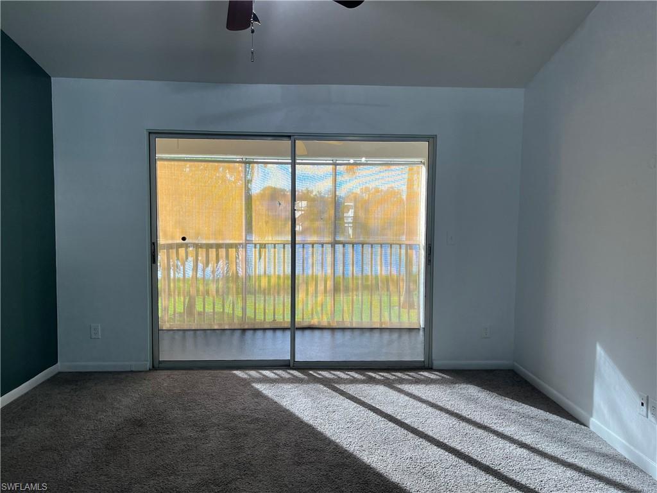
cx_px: 328
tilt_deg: -4.3
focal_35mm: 26
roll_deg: -0.6
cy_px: 246
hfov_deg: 67.3
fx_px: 493
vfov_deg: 53.1
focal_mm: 5.1
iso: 40
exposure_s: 1/120
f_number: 1.6
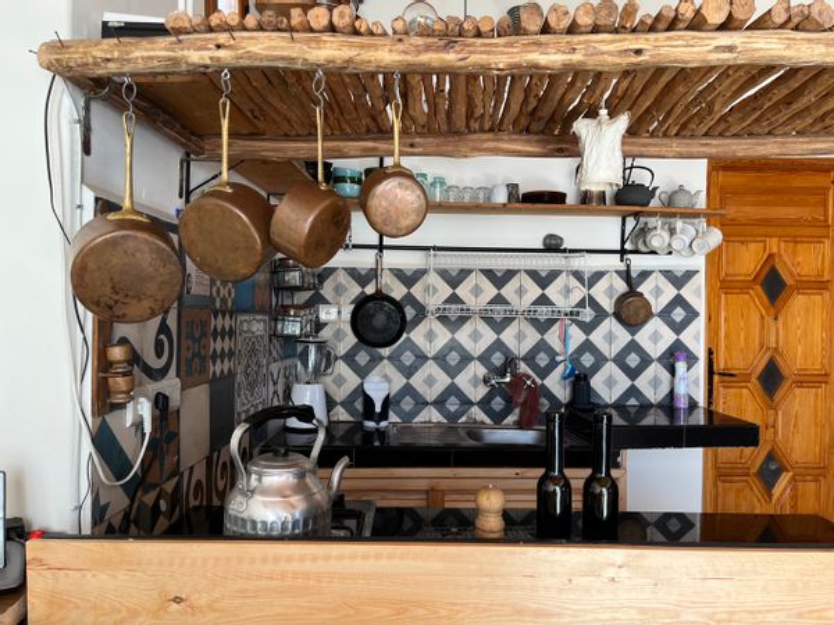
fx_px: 626
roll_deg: -0.8
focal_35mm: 26
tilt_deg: -0.6
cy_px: 312
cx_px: 417
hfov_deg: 67.3
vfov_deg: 53.1
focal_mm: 5.7
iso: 64
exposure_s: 1/121
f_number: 1.5
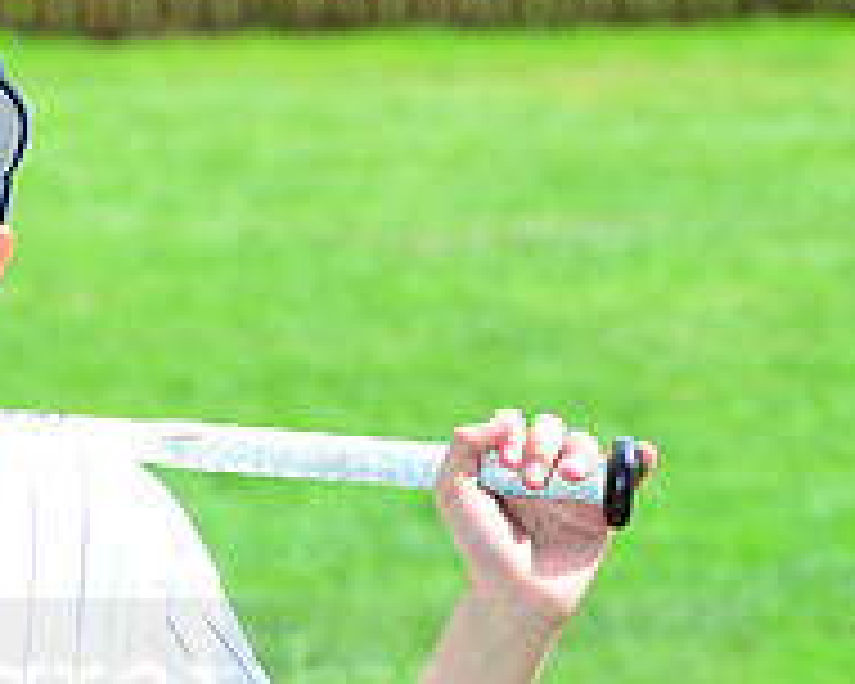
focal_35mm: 315
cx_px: -112
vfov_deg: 4.9
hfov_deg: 6.1
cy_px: 659
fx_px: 7971
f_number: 8
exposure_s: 1/200
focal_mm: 110
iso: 200
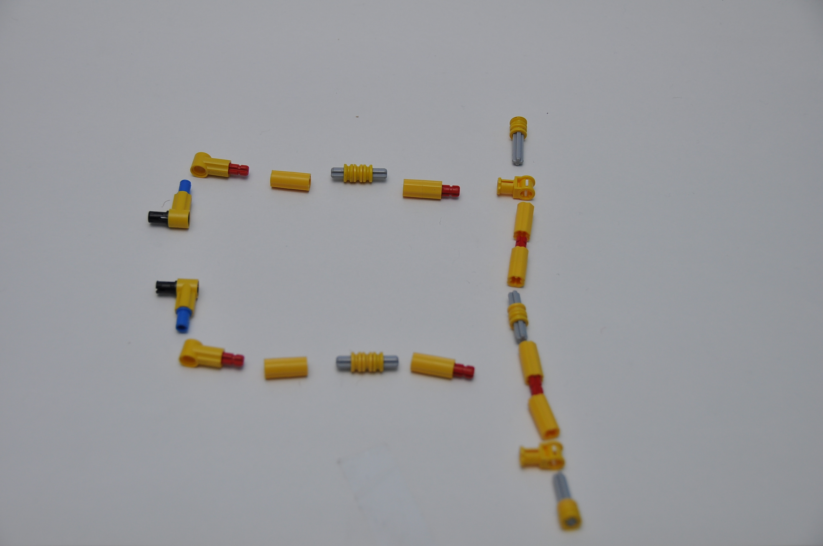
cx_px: 412
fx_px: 1507
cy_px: 273
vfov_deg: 20.6
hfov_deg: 30.5
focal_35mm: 66
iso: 200
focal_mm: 44
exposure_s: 1/60
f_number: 5
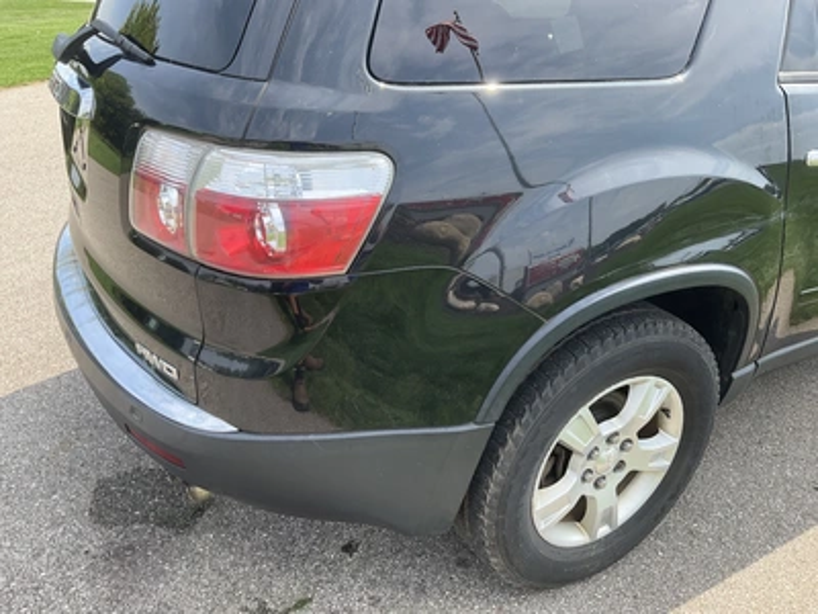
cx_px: 409
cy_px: 307
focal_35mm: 29
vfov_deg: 48.2
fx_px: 685
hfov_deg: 61.7
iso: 25
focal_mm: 3
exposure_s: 1/422
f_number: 1.8
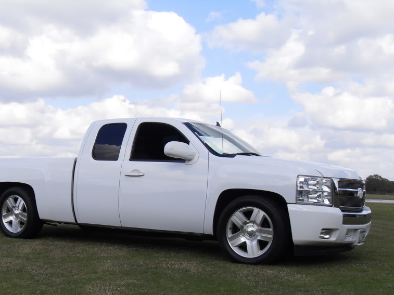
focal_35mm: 46
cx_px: 144
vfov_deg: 31.3
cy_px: 197
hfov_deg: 40.9
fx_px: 524
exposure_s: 1/180
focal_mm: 6.3
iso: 80
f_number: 7
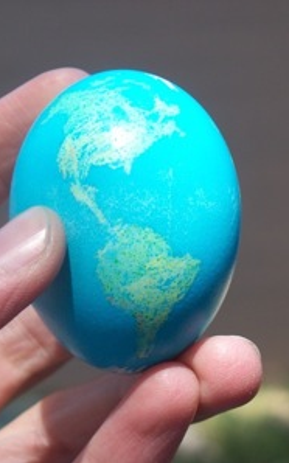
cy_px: 232
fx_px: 1438
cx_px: 106
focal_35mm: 114
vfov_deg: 18.3
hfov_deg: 11.5
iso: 80
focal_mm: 16.86
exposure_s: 1/400
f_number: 3.4
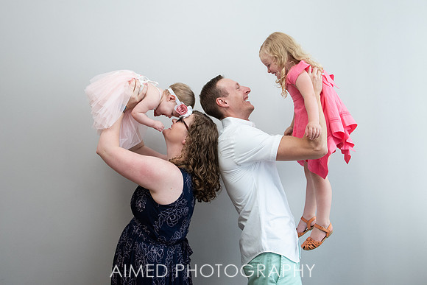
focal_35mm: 33
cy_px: 117
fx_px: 391
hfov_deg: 57.2
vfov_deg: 39.9
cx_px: 222
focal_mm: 28
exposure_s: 1/250
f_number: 4.5
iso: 1250
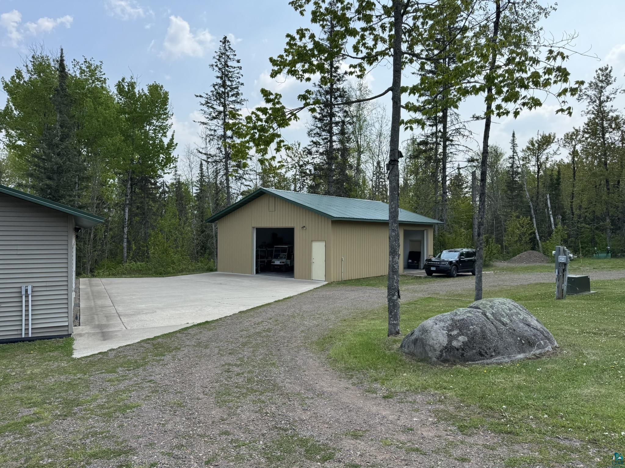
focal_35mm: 24
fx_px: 433
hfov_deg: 71.6
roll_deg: -0.4
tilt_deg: -0.9
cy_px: 234
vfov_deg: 56.8
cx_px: 312
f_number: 1.78
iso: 80
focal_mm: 6.76
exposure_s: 1/3413
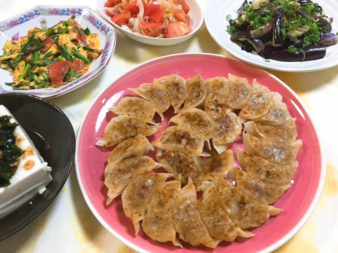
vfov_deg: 45.4
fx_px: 303
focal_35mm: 31
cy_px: 126
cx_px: 169
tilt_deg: -55.4
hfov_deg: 58.4
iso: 125
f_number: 2.4
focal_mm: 3.3
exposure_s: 1/30
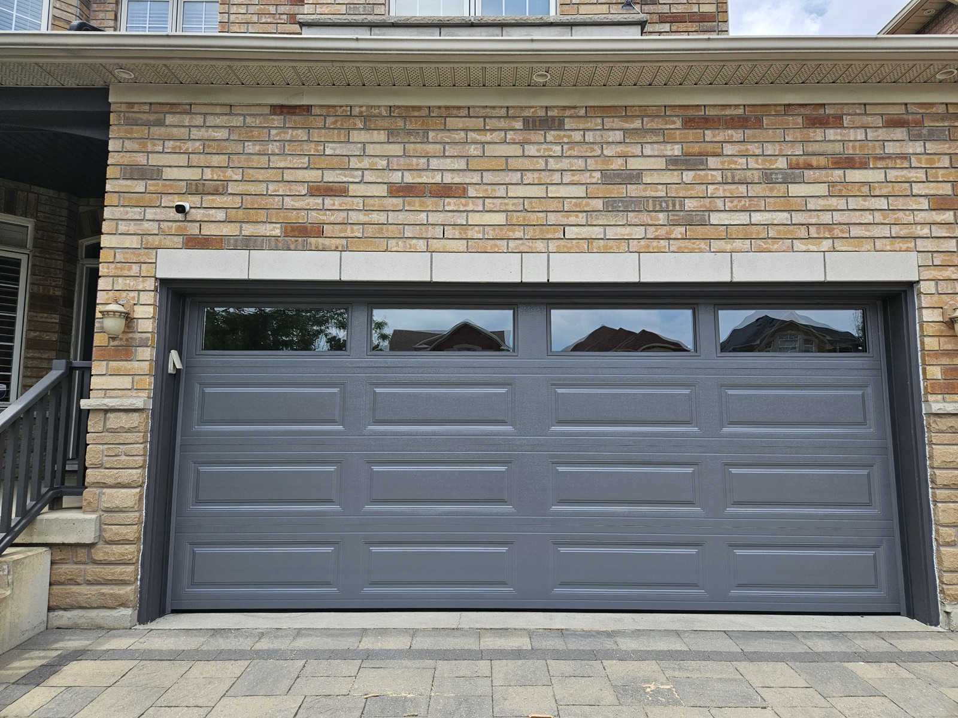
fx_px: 637
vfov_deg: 58.9
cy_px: 359
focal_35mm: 23
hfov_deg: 73.9
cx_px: 479
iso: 64
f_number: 1.8
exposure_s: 1/2000
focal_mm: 5.4
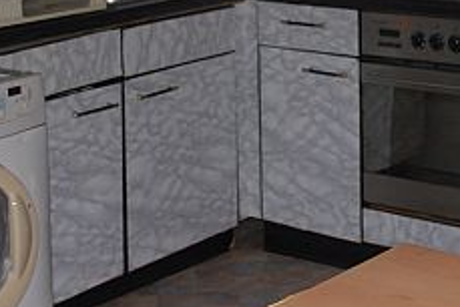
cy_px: -43
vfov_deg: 13.1
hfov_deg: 19.9
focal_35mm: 102
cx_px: 307
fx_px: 1304
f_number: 4
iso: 400
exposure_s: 1/60
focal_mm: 26
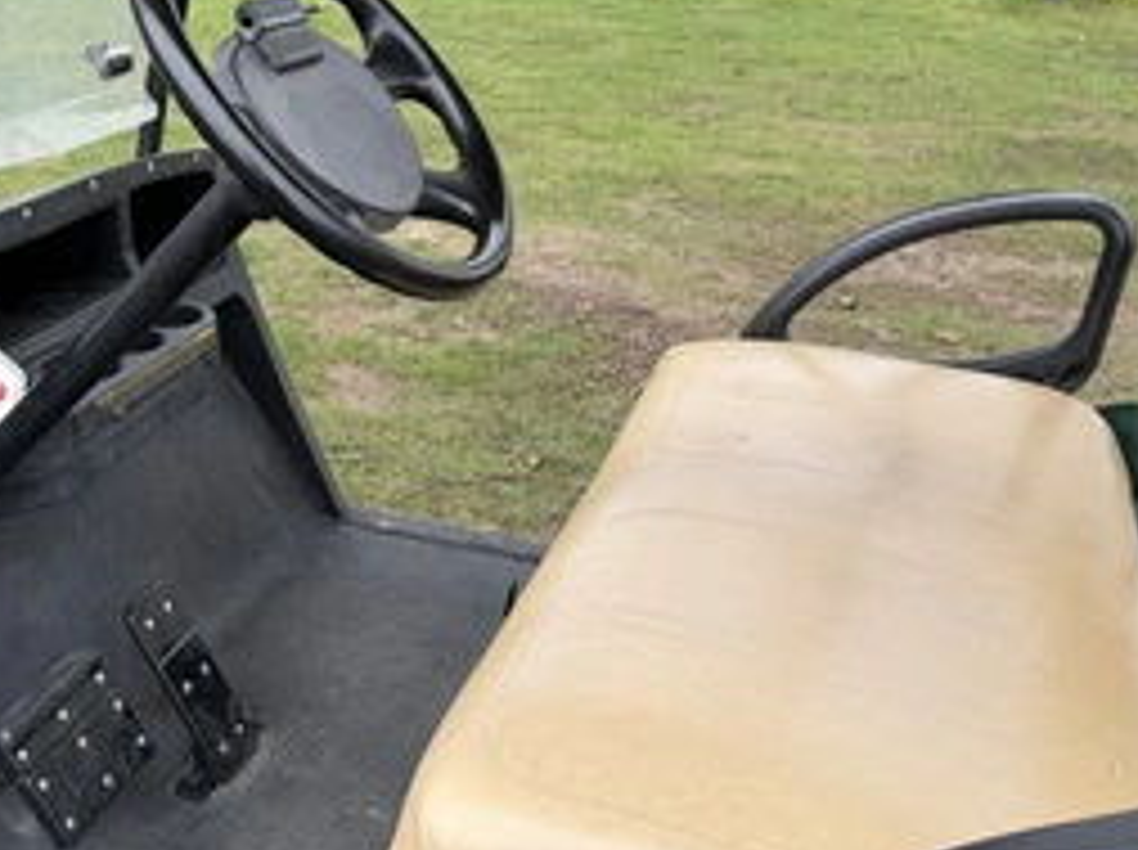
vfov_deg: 37.4
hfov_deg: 47.7
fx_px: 1247
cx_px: 324
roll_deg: -0.4
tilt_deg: -23.7
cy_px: 535
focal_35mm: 38
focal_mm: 6.76
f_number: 1.78
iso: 80
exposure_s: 1/708
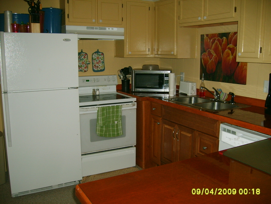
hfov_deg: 52.6
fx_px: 274
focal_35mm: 35
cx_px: 136
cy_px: 102
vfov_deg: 40.7
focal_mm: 5.8
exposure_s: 1/30
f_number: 2.8
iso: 100
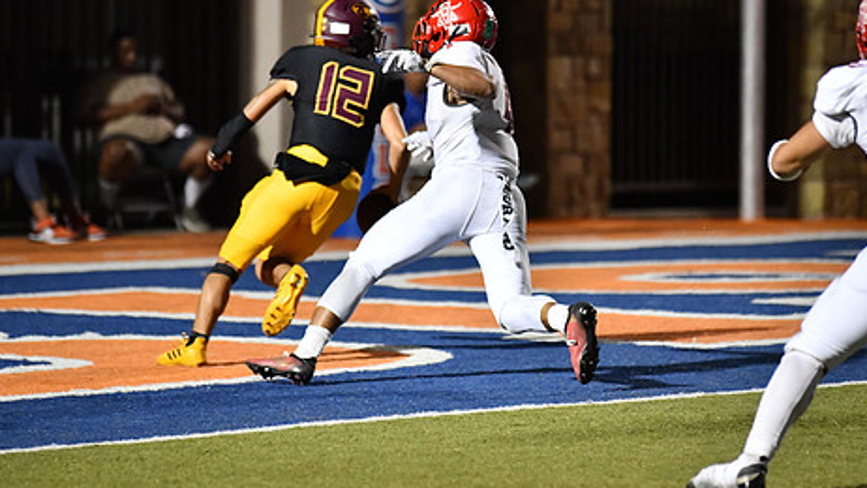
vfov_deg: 4.6
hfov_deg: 8.2
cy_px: 162
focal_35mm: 263
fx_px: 6047
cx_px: 435
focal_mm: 200
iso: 6400
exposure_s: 1/1250
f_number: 2.8
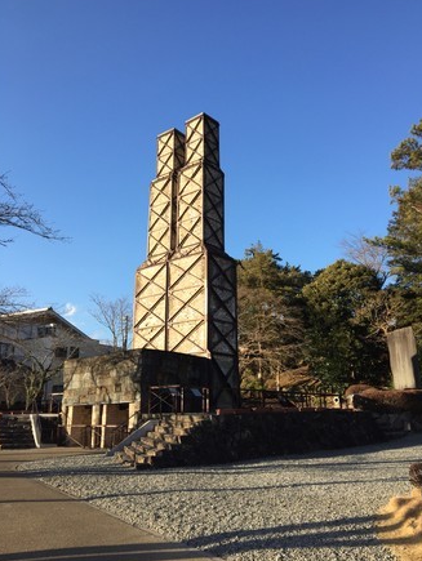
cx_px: 212
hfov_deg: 46.9
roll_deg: +0.3
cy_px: 279
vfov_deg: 59.9
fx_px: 487
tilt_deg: +16.1
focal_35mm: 30
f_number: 2.2
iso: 32
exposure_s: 1/898
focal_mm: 4.15
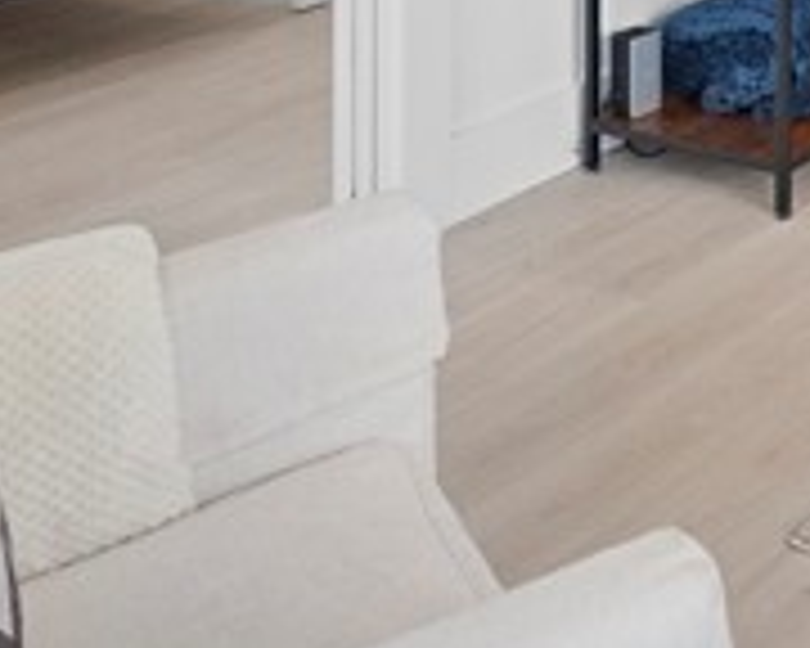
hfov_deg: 21.4
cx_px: 1343
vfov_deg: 18.0
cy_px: -513
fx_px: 1630
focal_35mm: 68
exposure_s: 1/30
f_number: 11
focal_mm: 12
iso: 2000
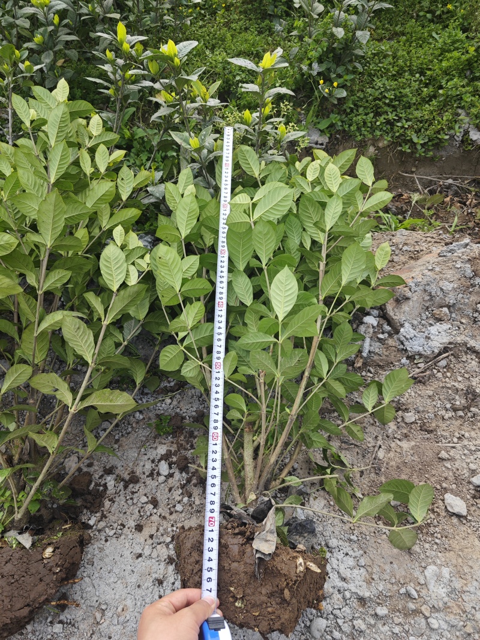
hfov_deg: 58.9
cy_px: 320
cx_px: 240
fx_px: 425
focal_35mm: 23
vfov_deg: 73.9
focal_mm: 5.43
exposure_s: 1/429
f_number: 1.8
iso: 50
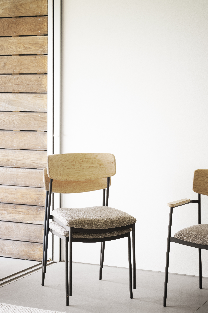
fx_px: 667
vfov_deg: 26.3
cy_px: 150
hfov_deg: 17.7
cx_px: 100
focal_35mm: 77
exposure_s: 1/8
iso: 200
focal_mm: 64
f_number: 4
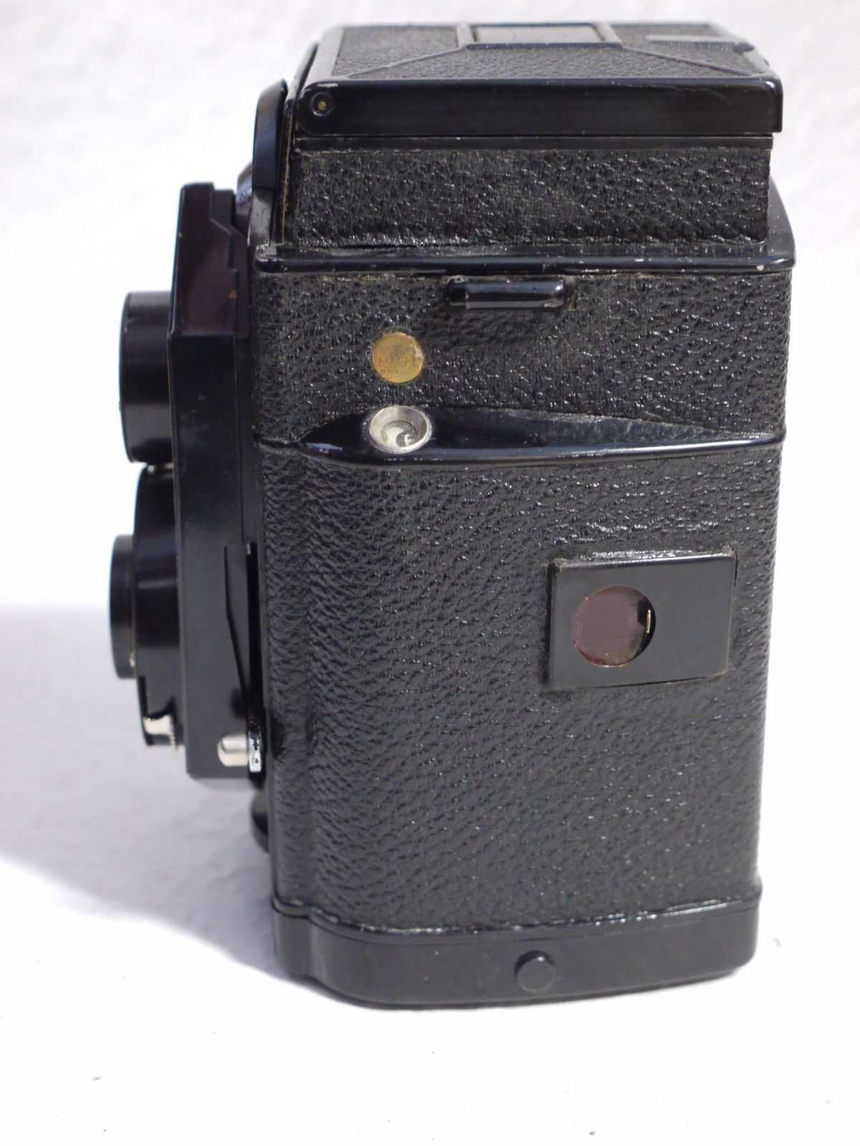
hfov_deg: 22.3
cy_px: 573
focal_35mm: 66
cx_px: 430
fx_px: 2186
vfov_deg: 29.4
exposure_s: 1/6
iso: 800
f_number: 5.6
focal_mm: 33
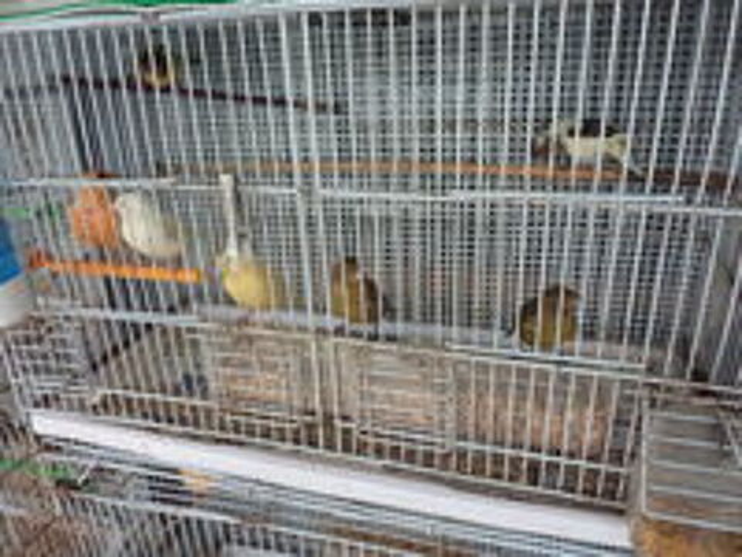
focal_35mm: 25
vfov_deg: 54.9
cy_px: 278
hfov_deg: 69.4
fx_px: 536
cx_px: 371
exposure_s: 1/60
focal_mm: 4.1
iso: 320
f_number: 3.3
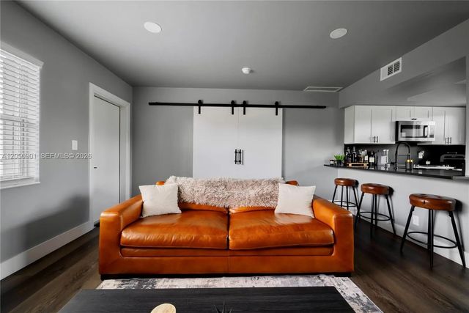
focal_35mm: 14
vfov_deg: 81.2
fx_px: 182
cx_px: 234
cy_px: 156
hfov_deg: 104.2
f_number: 10
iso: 80
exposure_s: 1/13
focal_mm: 14
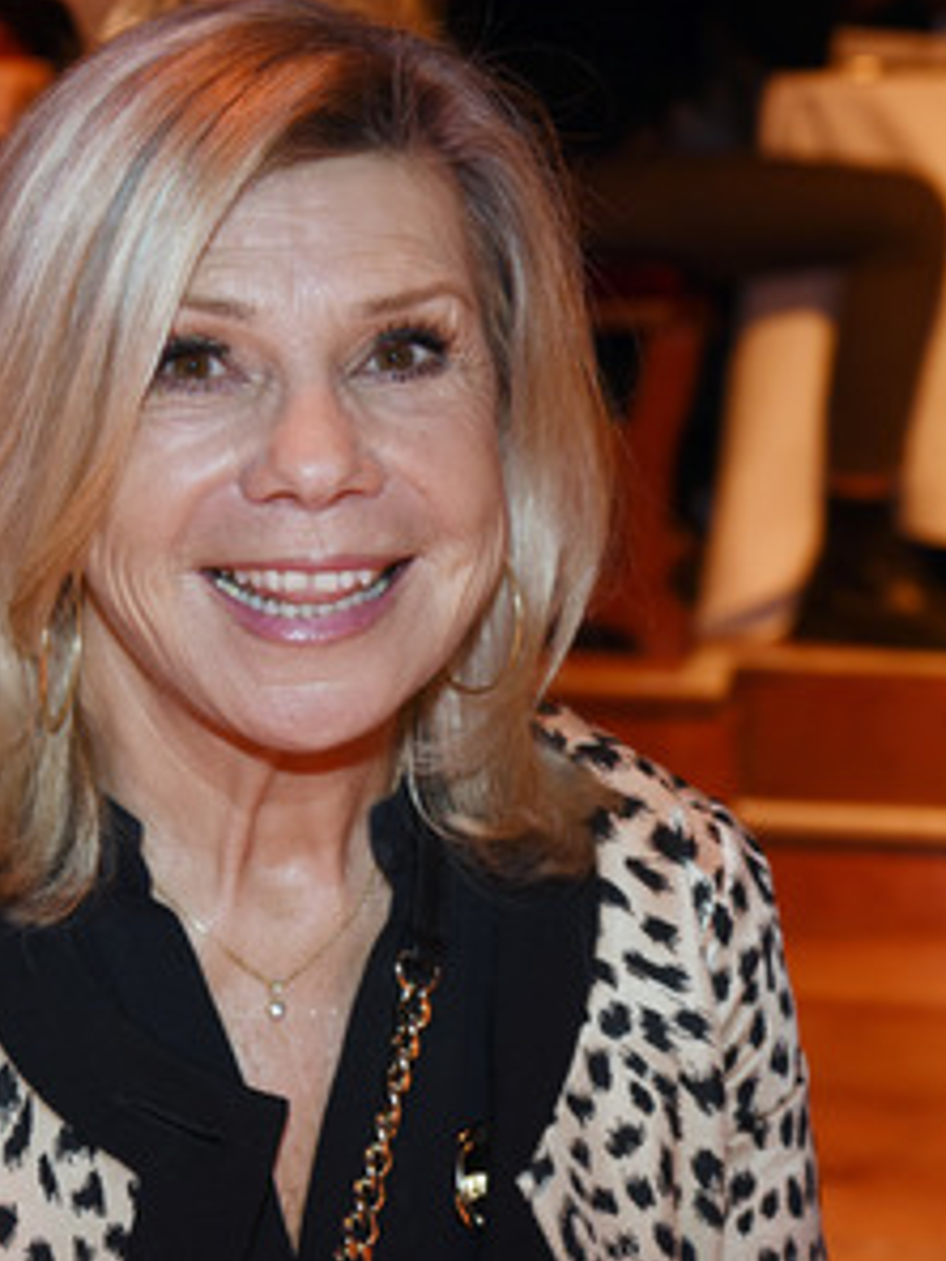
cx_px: 335
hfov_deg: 13.0
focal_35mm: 114
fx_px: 4154
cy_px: 626
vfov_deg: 17.3
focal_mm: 78
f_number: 6.3
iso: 2000
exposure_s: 1/60
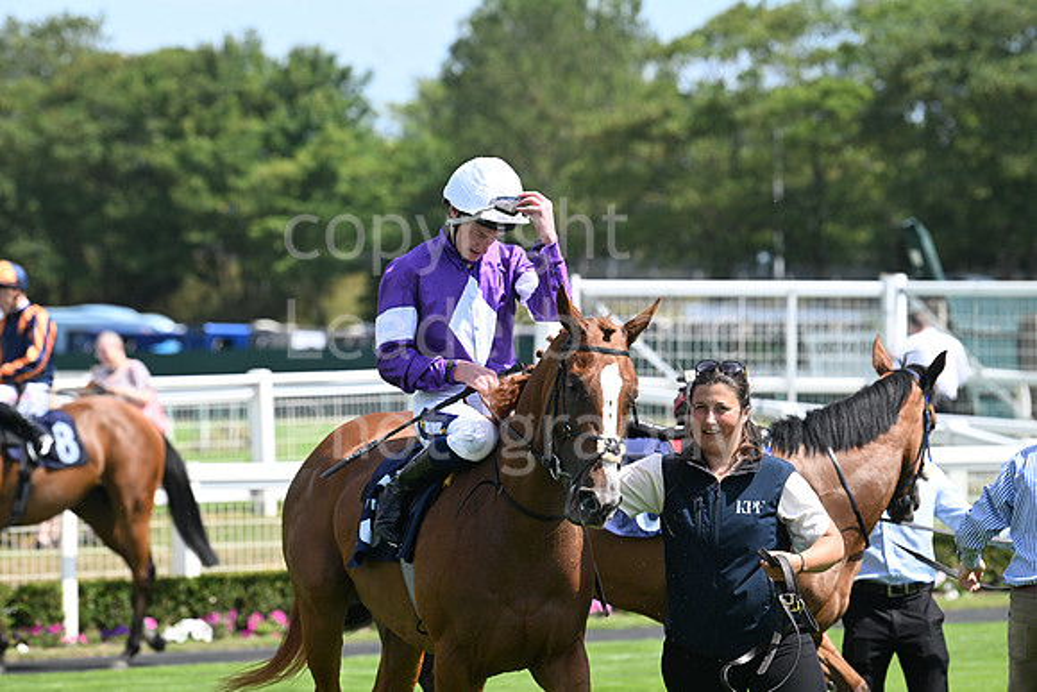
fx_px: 5762
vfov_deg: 6.9
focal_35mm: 200
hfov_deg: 10.3
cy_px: 346
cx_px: 518
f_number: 5.6
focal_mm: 200
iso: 400
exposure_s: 1/1250
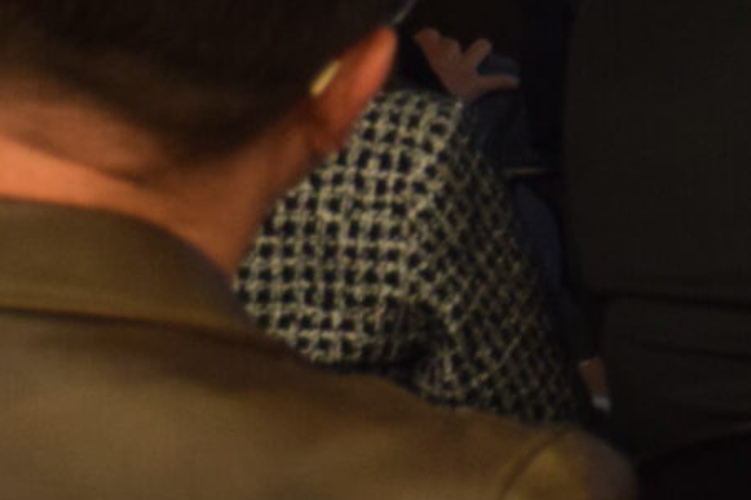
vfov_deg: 5.3
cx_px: 1984
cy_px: -511
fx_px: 5317
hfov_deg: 7.4
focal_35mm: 255
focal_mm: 30
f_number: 4
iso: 720
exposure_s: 1/60
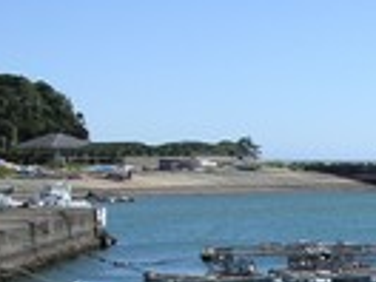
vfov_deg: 11.2
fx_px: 1412
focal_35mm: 130
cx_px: 524
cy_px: 350
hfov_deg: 14.4
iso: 100
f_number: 5.6
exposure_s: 1/331
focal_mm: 5.8
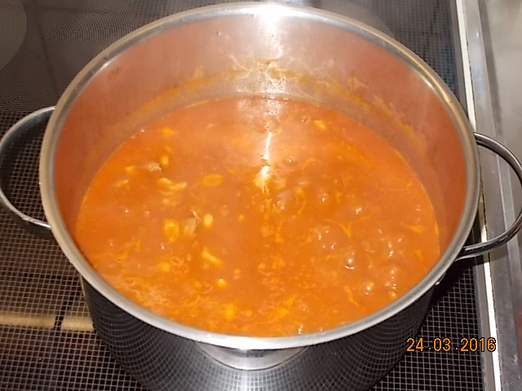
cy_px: 196
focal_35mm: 58
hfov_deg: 33.2
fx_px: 875
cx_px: 261
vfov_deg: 25.2
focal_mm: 10.3
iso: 200
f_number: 4.9
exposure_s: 1/30
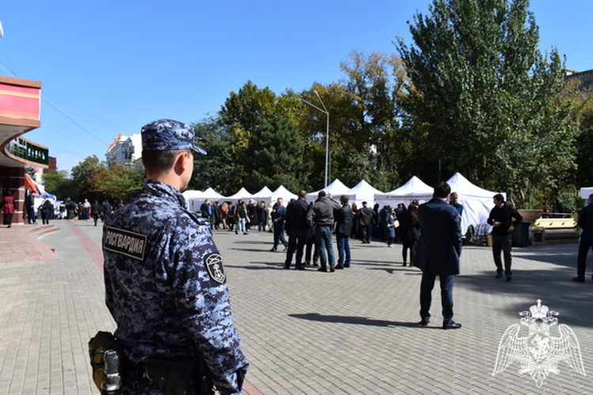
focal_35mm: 30
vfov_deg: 43.6
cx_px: 296
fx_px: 494
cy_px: 198
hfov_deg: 61.9
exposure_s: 1/400
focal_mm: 20
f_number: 10
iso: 200
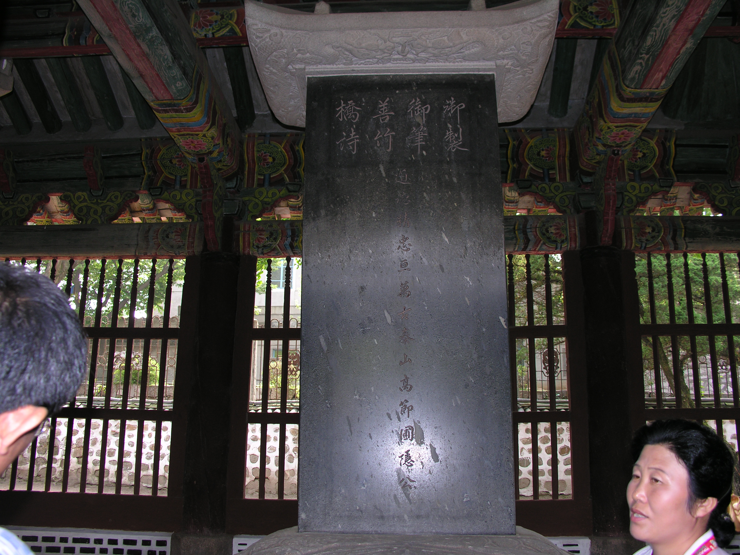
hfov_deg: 52.6
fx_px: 748
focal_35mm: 35
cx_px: 370
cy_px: 278
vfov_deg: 40.7
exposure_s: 1/60.1
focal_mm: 8.9
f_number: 2.8
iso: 50
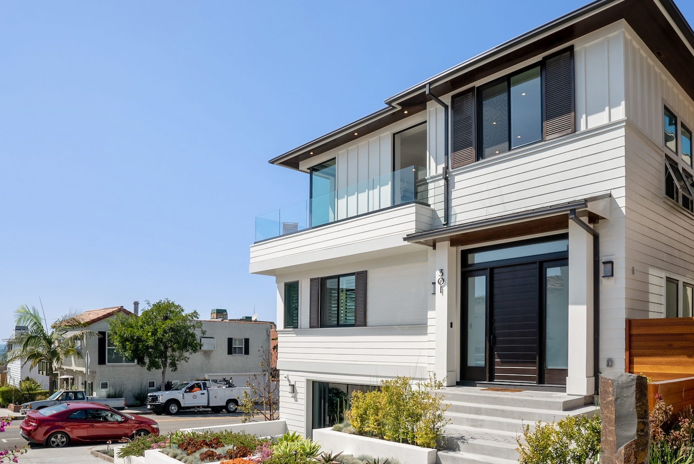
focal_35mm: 24
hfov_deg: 73.7
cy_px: 228
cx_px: 335
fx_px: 463
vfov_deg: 53.2
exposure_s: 1/2500
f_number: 11
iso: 200
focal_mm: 18
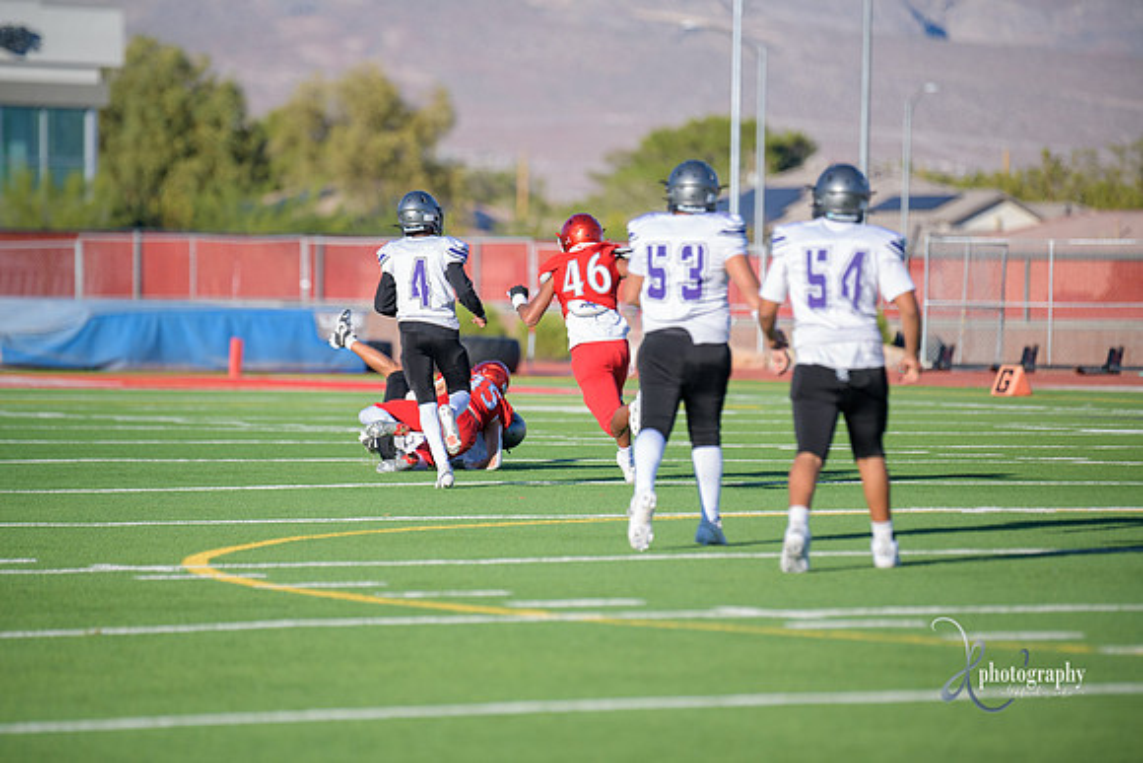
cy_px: 382
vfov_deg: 5.5
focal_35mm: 250
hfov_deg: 8.2
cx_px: 572
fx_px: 7939
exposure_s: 1/4000
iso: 400
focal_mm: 250
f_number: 2.8
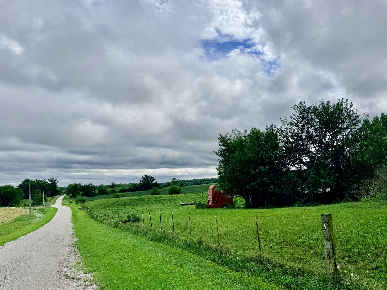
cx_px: 217
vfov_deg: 48.1
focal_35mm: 29
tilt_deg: +3.0
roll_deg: +2.1
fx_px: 324
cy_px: 161
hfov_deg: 61.5
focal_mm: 6.76
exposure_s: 1/10309
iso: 80
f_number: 1.78
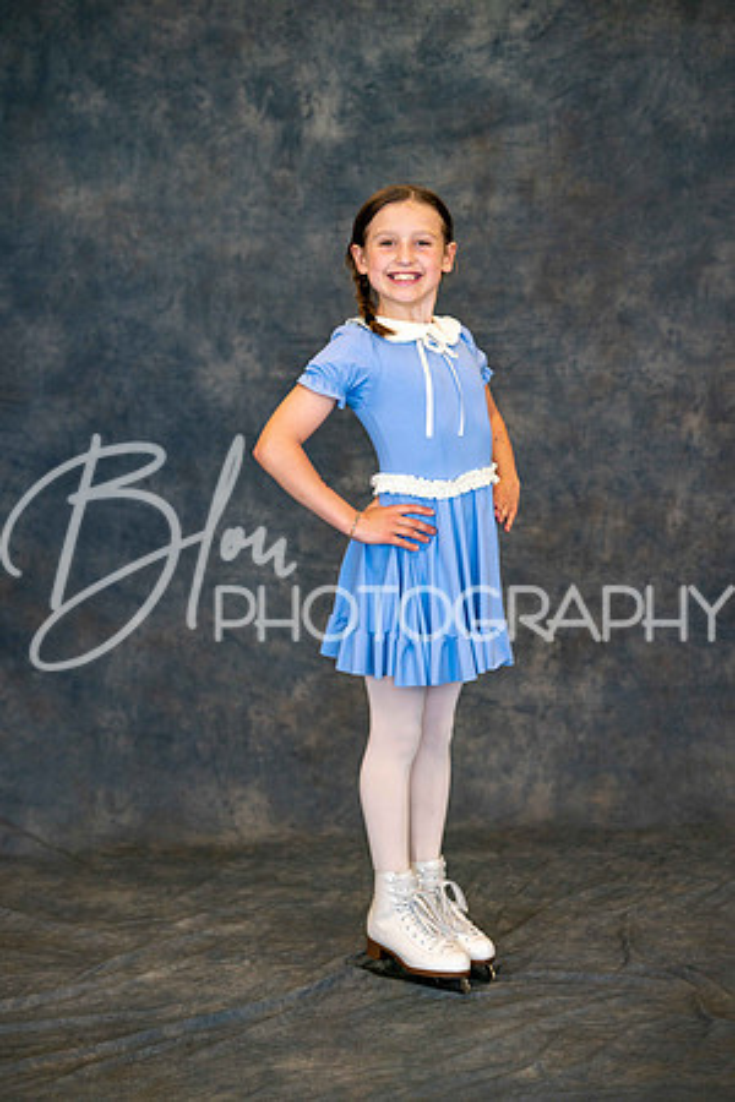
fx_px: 2603
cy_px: 551
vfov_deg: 23.9
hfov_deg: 16.1
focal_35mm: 85
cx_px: 368
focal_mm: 85
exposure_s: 1/160
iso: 500
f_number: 2.8
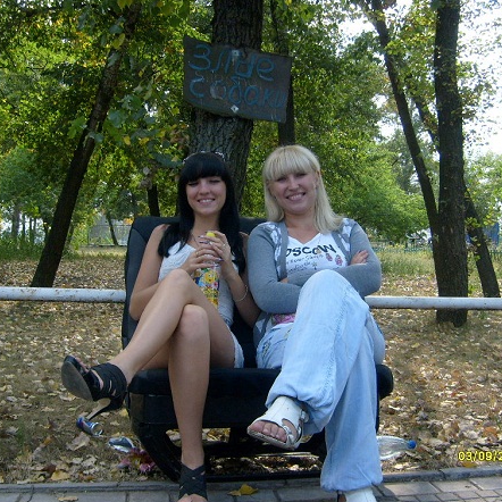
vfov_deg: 40.0
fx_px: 689
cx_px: 253
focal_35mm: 42
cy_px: 253
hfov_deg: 40.0
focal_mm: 5.8
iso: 80
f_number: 2.8
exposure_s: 1/250
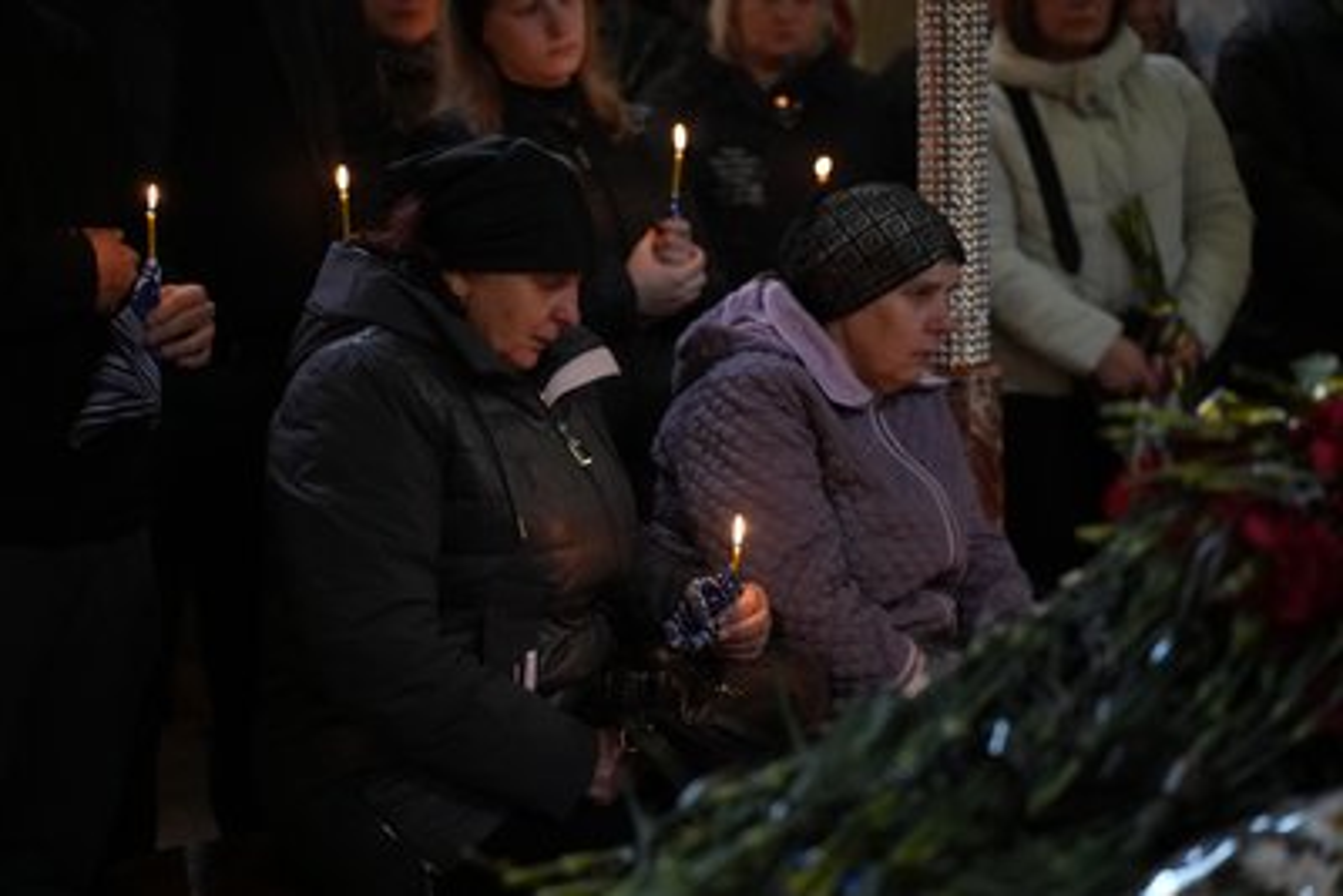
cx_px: 672
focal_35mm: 75
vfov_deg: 18.2
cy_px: 448
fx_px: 2799
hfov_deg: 27.0
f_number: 2.8
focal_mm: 75
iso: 10000
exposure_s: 1/640
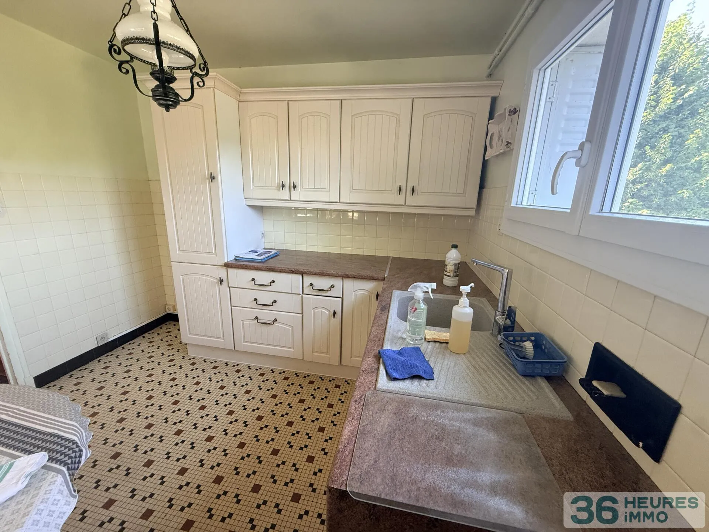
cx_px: 354
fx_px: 287
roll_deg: -1.7
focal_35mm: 14
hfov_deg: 102.1
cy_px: 266
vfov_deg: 85.7
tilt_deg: -13.6
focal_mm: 2.22
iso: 250
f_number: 2.2
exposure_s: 1/99
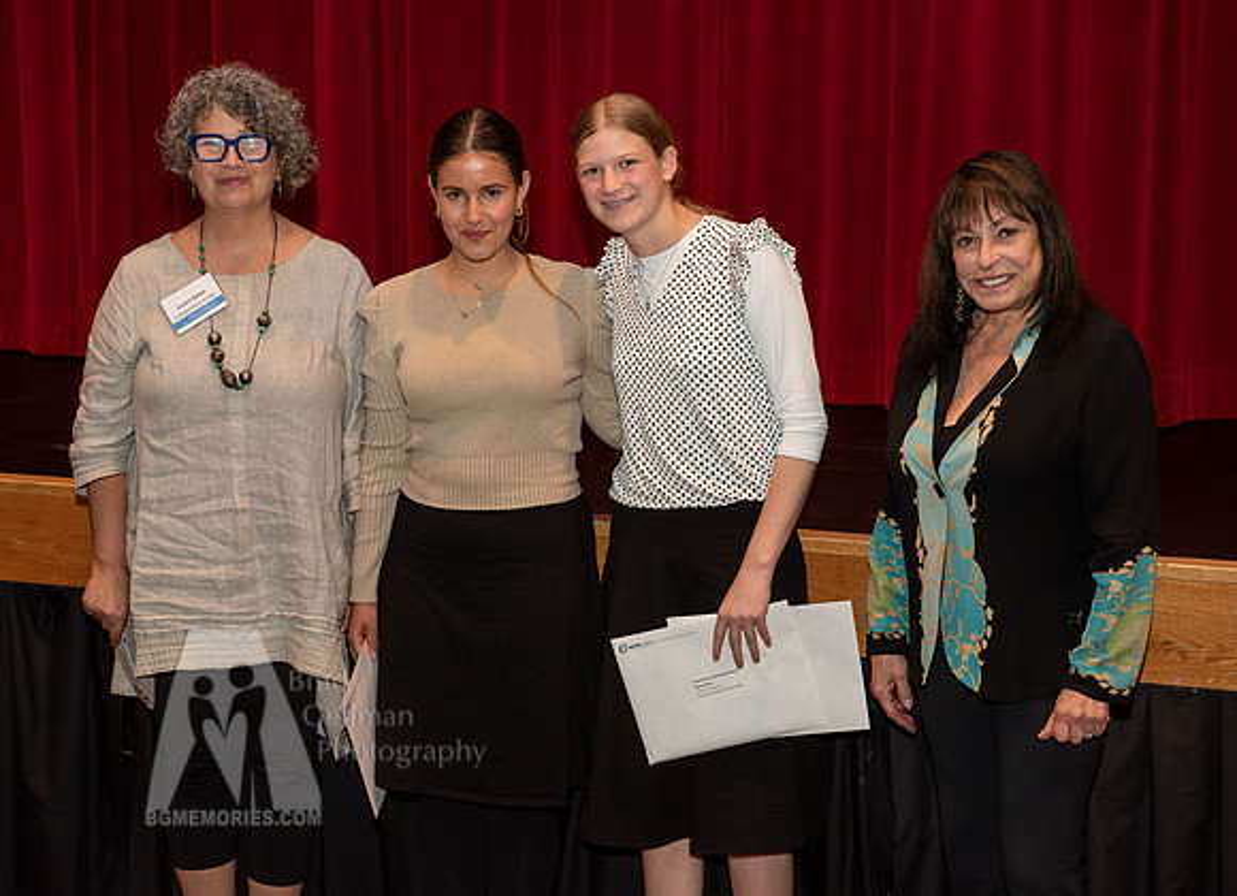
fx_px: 2421
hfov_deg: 28.6
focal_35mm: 69
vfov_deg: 21.0
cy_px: 427
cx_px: 534
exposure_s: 1/100
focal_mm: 62
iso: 1000
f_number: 5
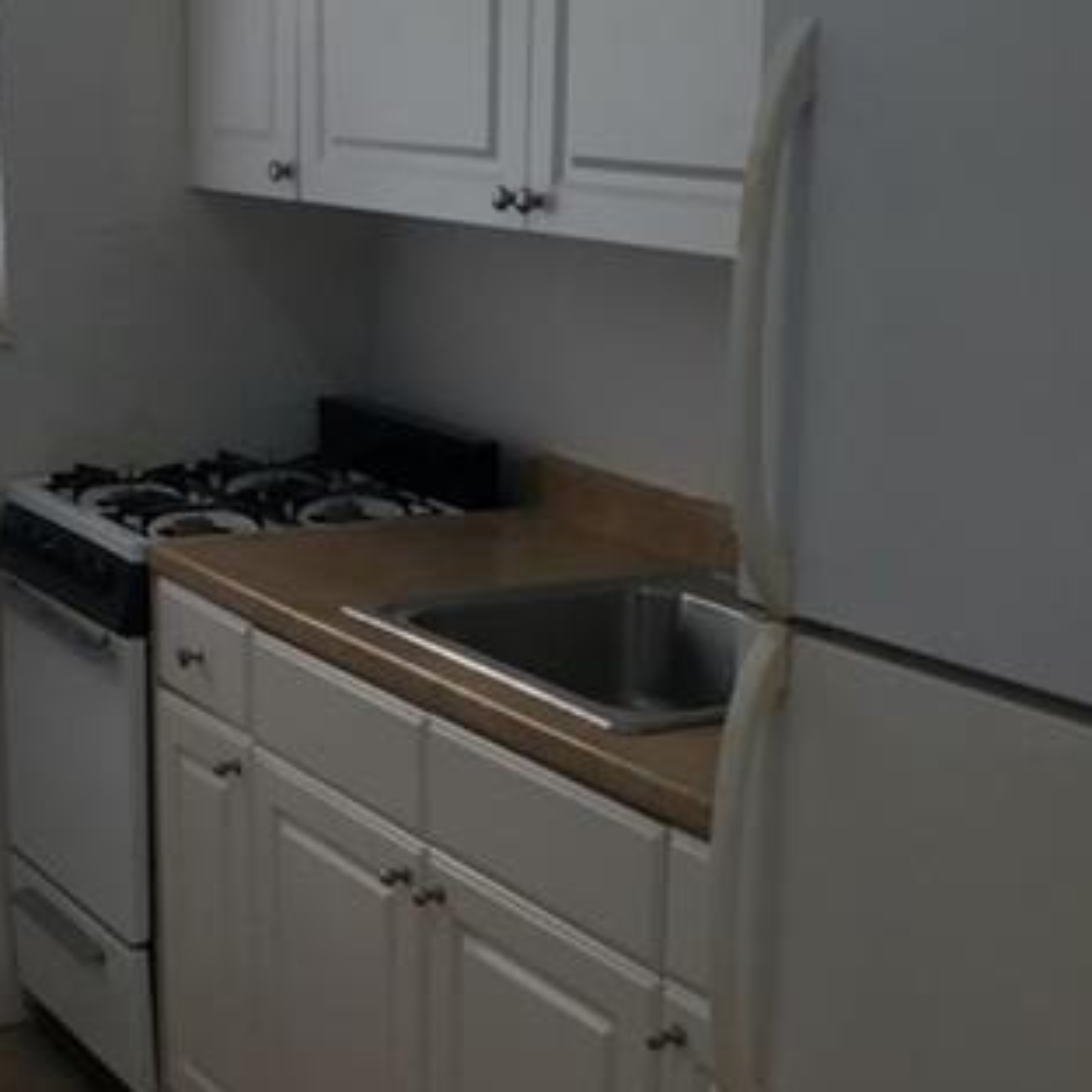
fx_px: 3498
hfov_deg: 17.7
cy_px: 799
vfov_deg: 17.7
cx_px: 466
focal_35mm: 98
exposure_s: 1/40
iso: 32
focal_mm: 4.15
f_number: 2.2
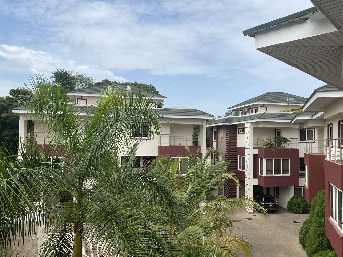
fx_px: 258
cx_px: 172
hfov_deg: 67.3
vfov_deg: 53.1
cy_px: 128
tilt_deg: +1.9
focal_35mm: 26
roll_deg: +1.9
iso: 32
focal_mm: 4.25
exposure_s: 1/2625
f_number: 1.8
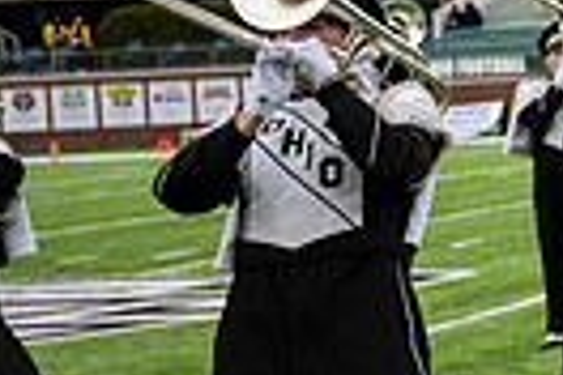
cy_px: 181
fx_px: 2236
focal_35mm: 143
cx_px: 1199
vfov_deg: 9.6
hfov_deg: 12.3
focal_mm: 32.5
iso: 100
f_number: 2.8
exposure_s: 1/500
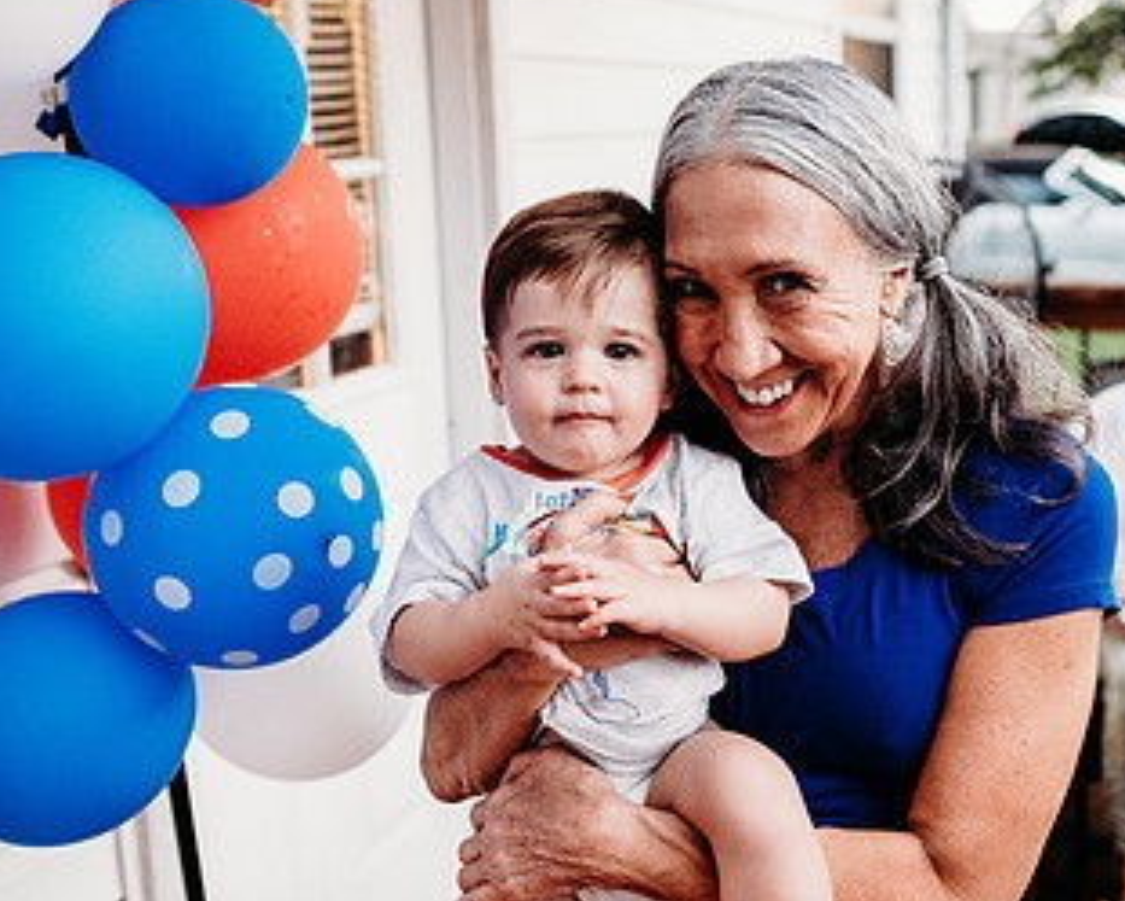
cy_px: 418
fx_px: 1399
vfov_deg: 35.7
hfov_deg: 43.7
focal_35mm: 42
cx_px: 640
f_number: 2.5
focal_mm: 24
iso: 3200
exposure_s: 1/200
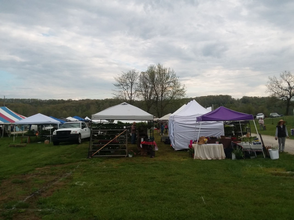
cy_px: 110
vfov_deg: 48.2
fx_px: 246
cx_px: 147
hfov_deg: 61.7
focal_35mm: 29
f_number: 1.9
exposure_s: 1/488
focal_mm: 2.47
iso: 40
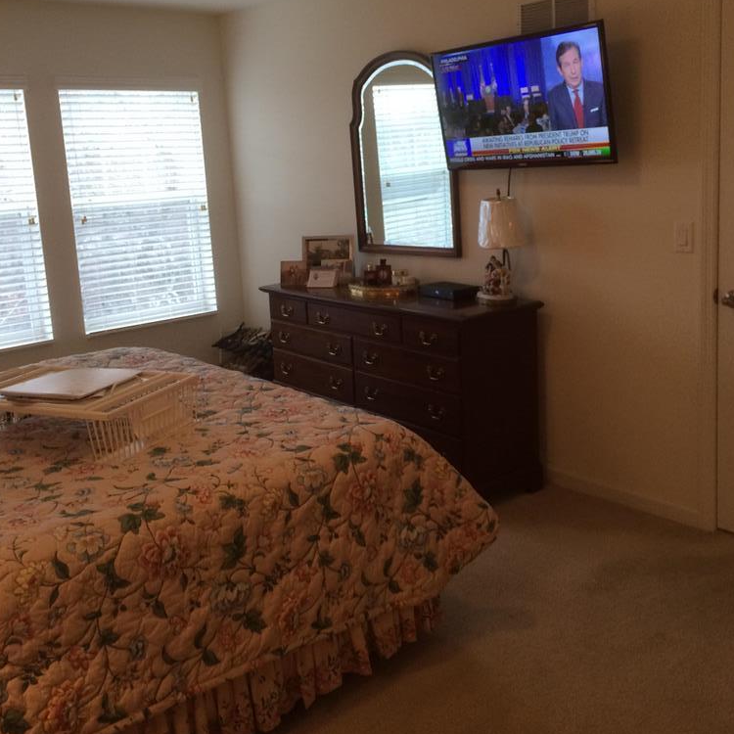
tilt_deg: -9.5
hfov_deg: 47.2
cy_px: 300
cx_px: 368
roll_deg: +4.0
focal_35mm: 35
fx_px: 840
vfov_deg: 47.0
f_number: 2.2
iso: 64
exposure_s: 1/30
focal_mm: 4.15
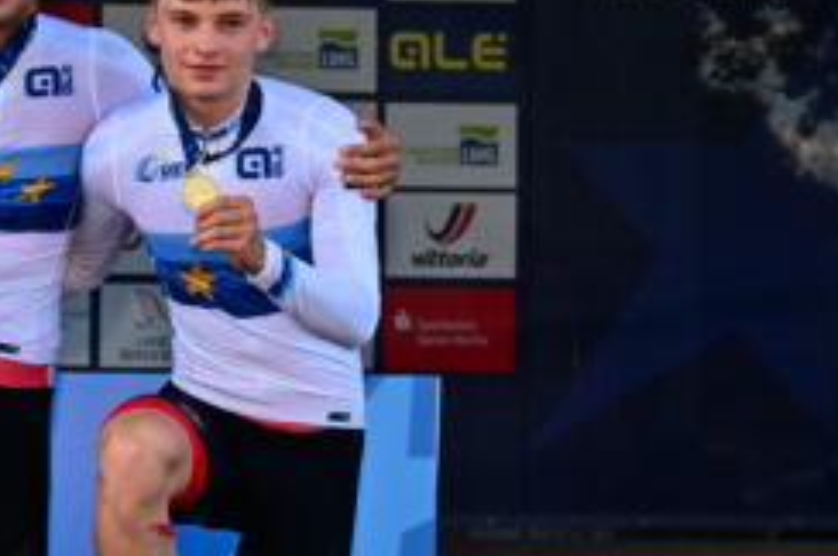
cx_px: 199
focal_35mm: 131
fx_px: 3045
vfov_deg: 10.4
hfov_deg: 15.6
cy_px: 285
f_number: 7.1
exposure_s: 1/500
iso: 800
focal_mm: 70
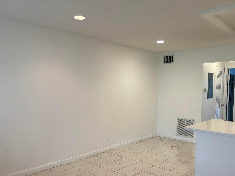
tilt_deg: -4.7
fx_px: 210
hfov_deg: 58.3
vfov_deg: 45.2
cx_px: 126
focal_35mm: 31
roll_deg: -0.7
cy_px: 104
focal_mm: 5.96
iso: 80
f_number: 1.6
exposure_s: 1/120
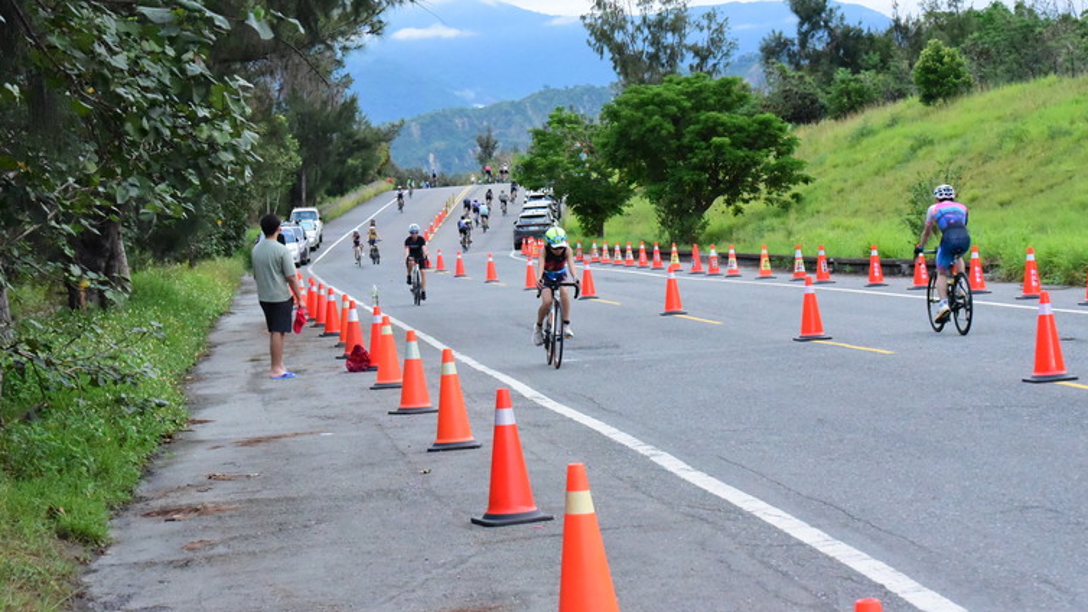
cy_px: 265
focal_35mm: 103
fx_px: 2971
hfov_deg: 20.8
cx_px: 556
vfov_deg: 11.8
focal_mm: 95
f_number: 11
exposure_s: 1/2000
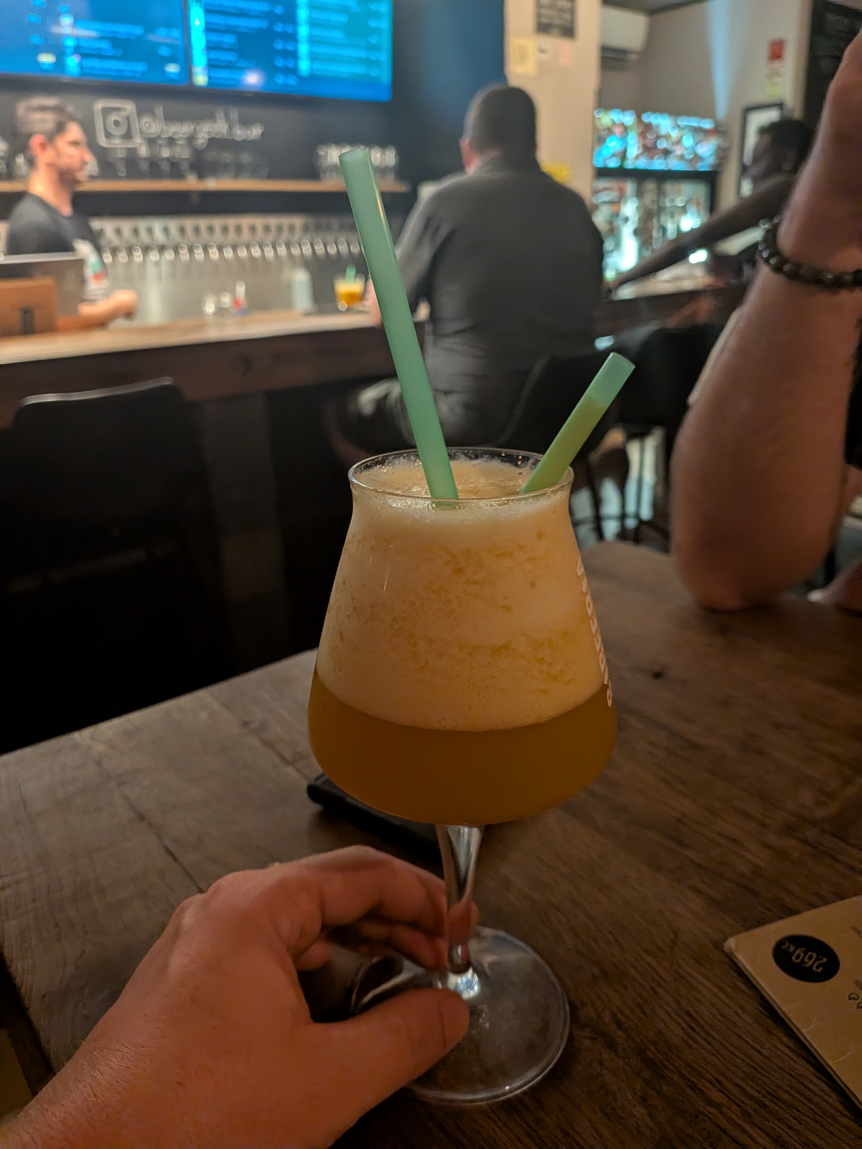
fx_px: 797
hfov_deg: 56.8
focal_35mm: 24
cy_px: 574
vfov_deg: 71.6
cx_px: 431
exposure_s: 1/50
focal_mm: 4.53
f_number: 1.7
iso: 522
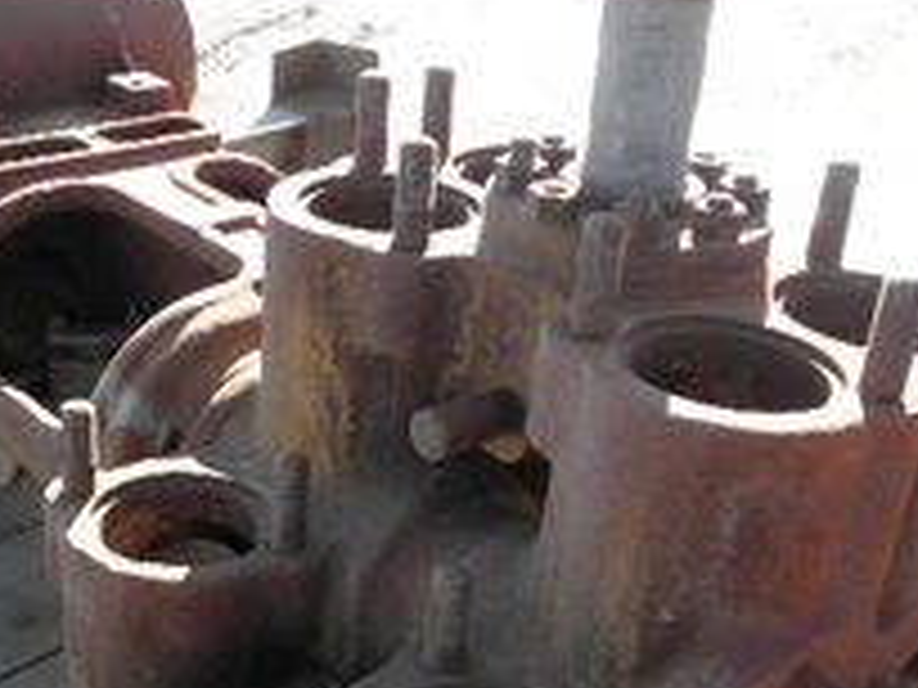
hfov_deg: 34.6
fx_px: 1459
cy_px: 499
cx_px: 306
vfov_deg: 26.3
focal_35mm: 55
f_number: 3
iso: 64
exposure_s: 1/160
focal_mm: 5
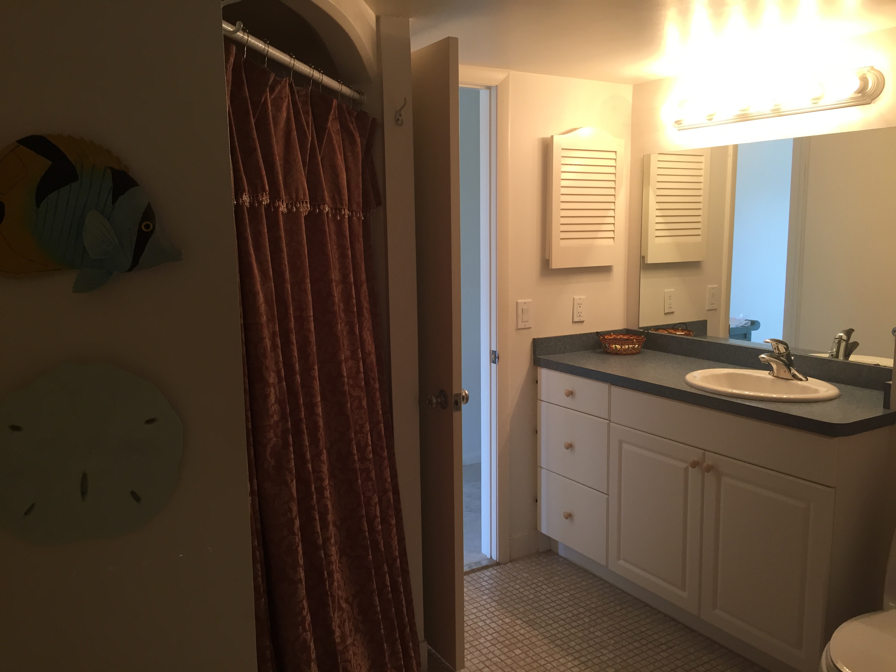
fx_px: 751
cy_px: 336
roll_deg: -0.3
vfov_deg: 48.2
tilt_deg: -7.2
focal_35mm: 29
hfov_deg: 61.7
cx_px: 448
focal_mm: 4.15
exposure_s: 1/30
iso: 32
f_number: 2.2
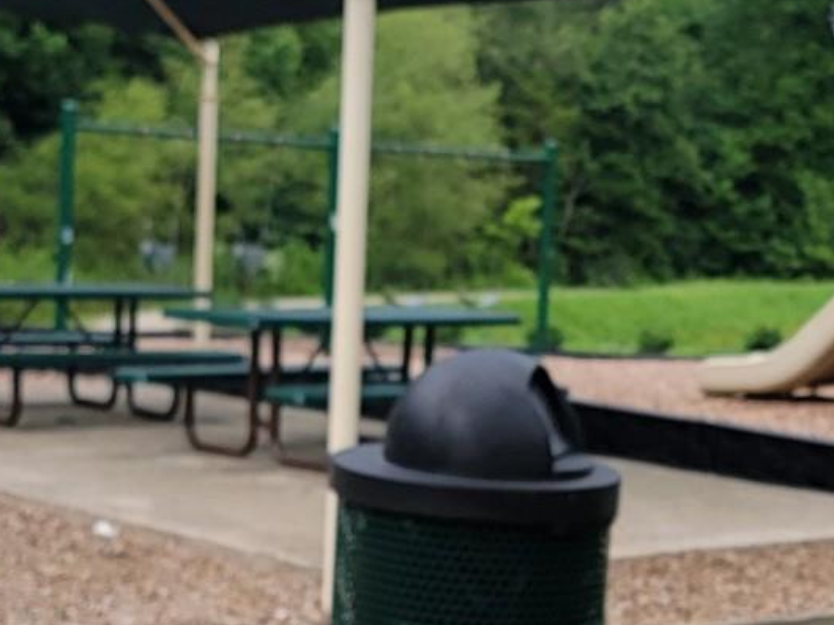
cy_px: 279
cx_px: 407
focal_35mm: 93
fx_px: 2239
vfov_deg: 15.9
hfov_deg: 21.1
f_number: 1.8
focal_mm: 6.7
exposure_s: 1/227
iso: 16
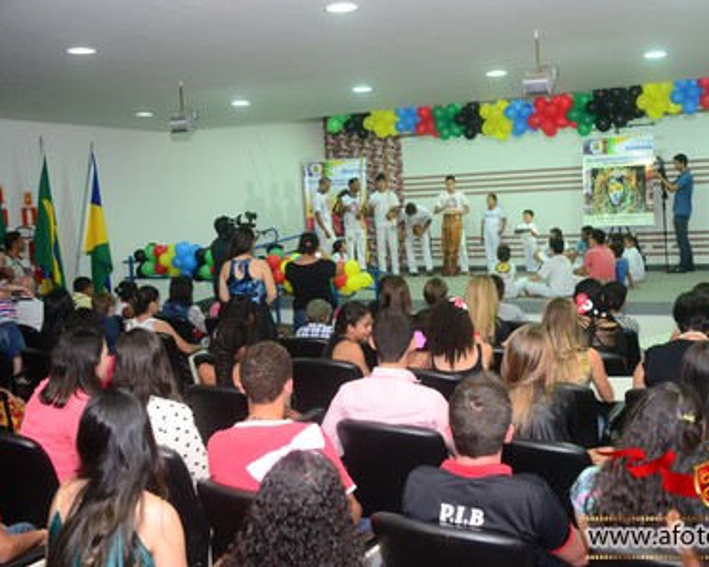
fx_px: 861
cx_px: 426
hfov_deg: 44.5
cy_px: 283
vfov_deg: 36.5
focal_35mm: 41
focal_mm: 24
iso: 1600
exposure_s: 1/80
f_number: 3.8
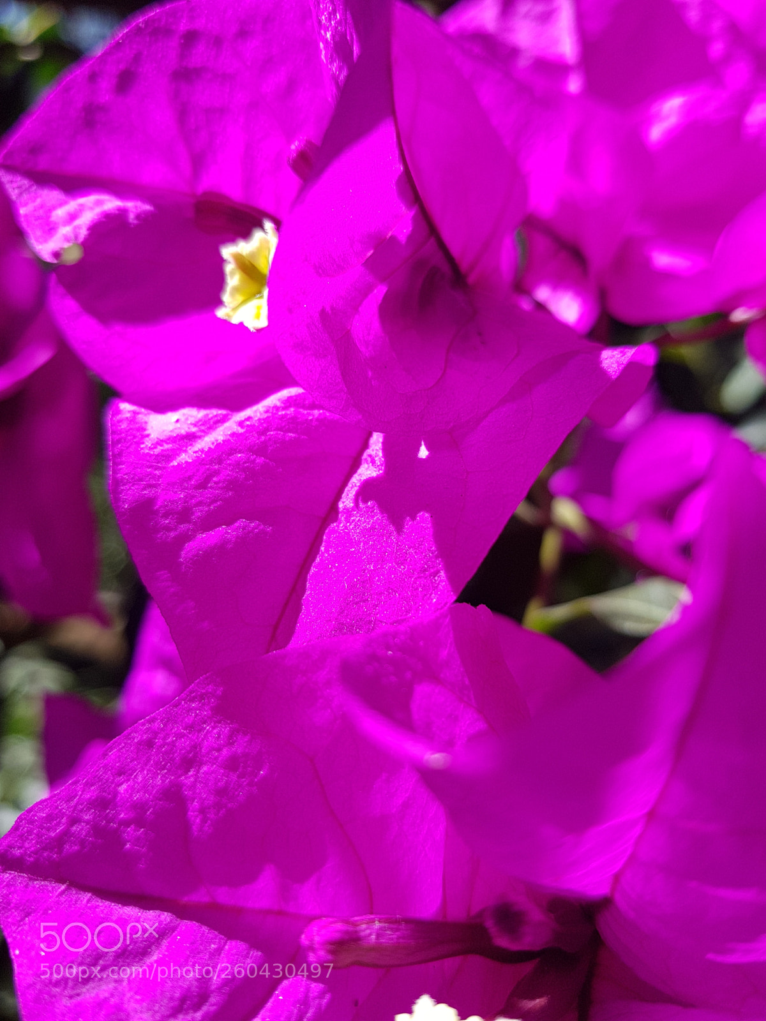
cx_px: 383
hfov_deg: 53.1
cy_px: 510
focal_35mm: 26
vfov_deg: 67.3
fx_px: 767
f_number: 1.7
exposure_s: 1/904
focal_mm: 4.2
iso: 40
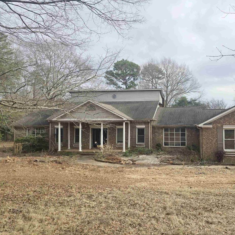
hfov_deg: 56.0
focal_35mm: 28
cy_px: 118
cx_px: 158
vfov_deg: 57.3
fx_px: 215
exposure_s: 1/535
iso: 12
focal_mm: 6.3
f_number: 1.7
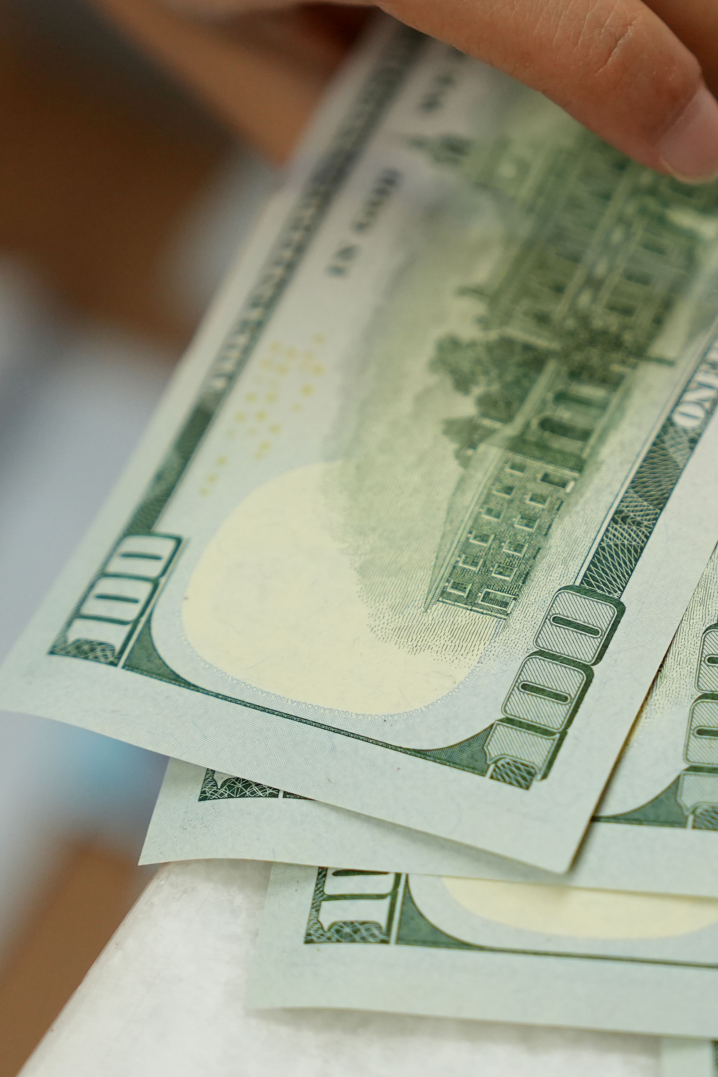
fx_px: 4068
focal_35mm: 136
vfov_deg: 15.1
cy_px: 515
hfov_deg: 10.0
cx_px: 679
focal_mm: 70
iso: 1250
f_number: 2.8
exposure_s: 1/500
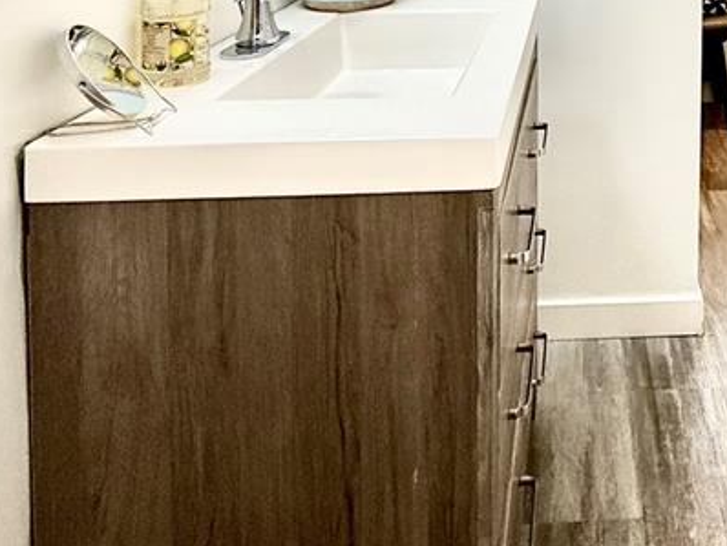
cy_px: -121
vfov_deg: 32.3
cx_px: 632
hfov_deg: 47.0
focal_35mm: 36
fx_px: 757
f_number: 2.2
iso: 160
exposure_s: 1/60
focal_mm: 2.22
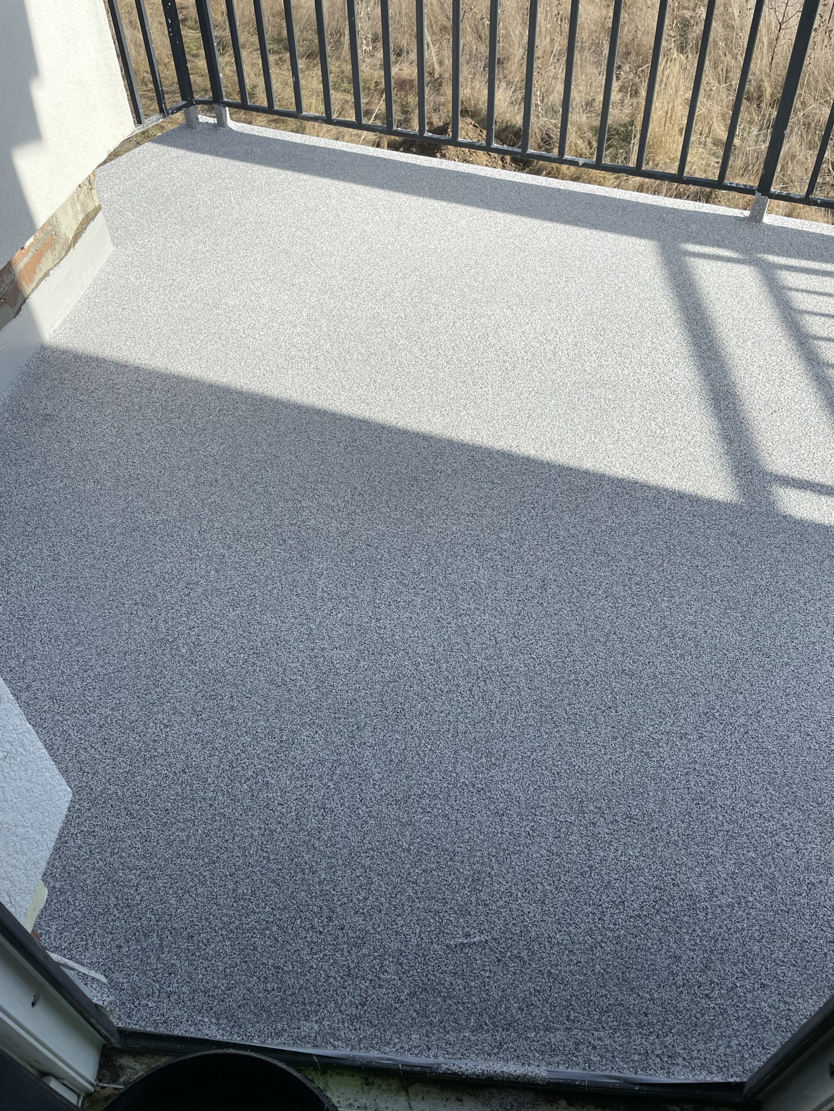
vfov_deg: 67.3
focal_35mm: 26
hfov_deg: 53.1
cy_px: 556
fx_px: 835
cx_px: 417
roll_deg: +2.9
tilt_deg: -44.7
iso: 32
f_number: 1.6
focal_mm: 4.2
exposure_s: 1/2882
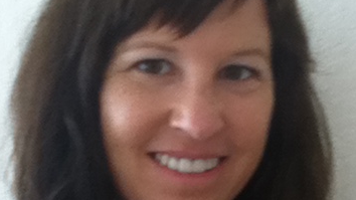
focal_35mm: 69
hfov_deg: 30.6
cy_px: 124
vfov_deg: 17.4
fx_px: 651
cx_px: 191
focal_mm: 3.85
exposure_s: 1/30
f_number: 2.4
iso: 160
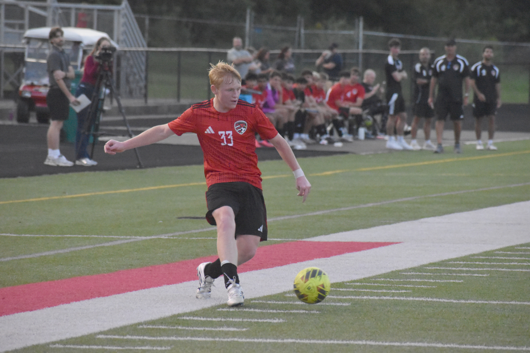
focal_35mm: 330
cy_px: 176
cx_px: 265
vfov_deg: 4.2
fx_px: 4857
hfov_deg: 6.2
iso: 6400
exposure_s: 1/2000
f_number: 7.1
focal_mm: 220
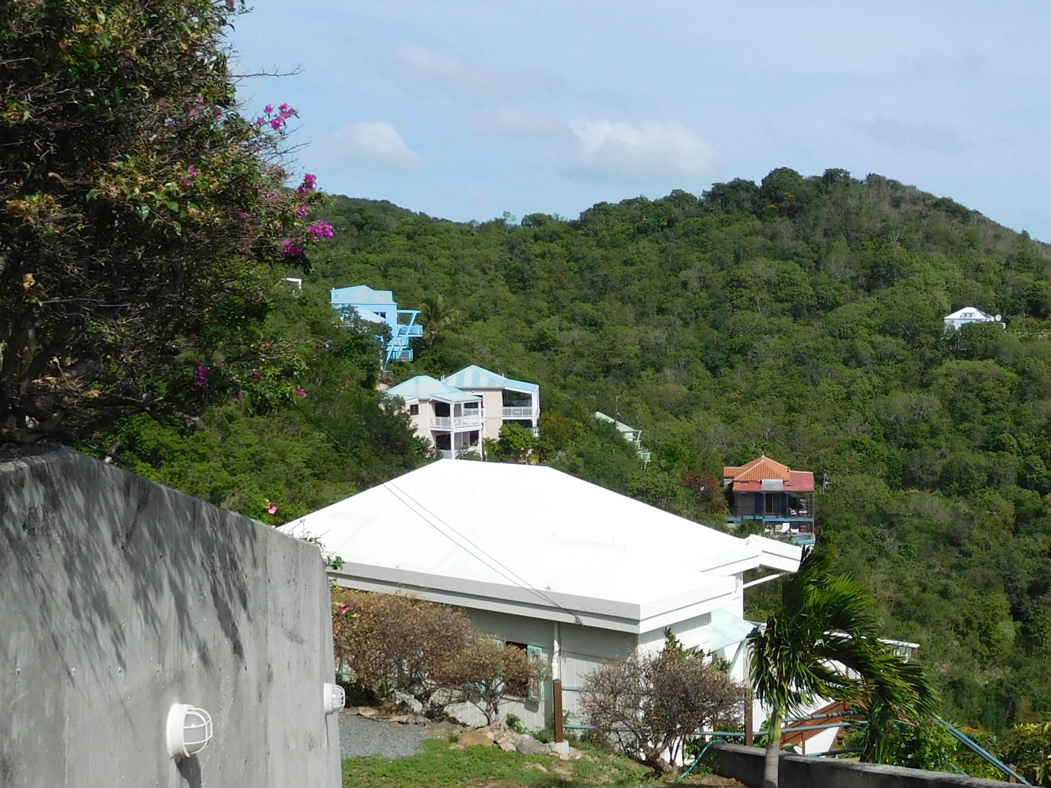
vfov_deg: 32.8
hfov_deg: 41.6
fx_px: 1336
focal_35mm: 44
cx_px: 799
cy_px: 461
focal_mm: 4.5
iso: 125
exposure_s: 1/500
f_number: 6.8
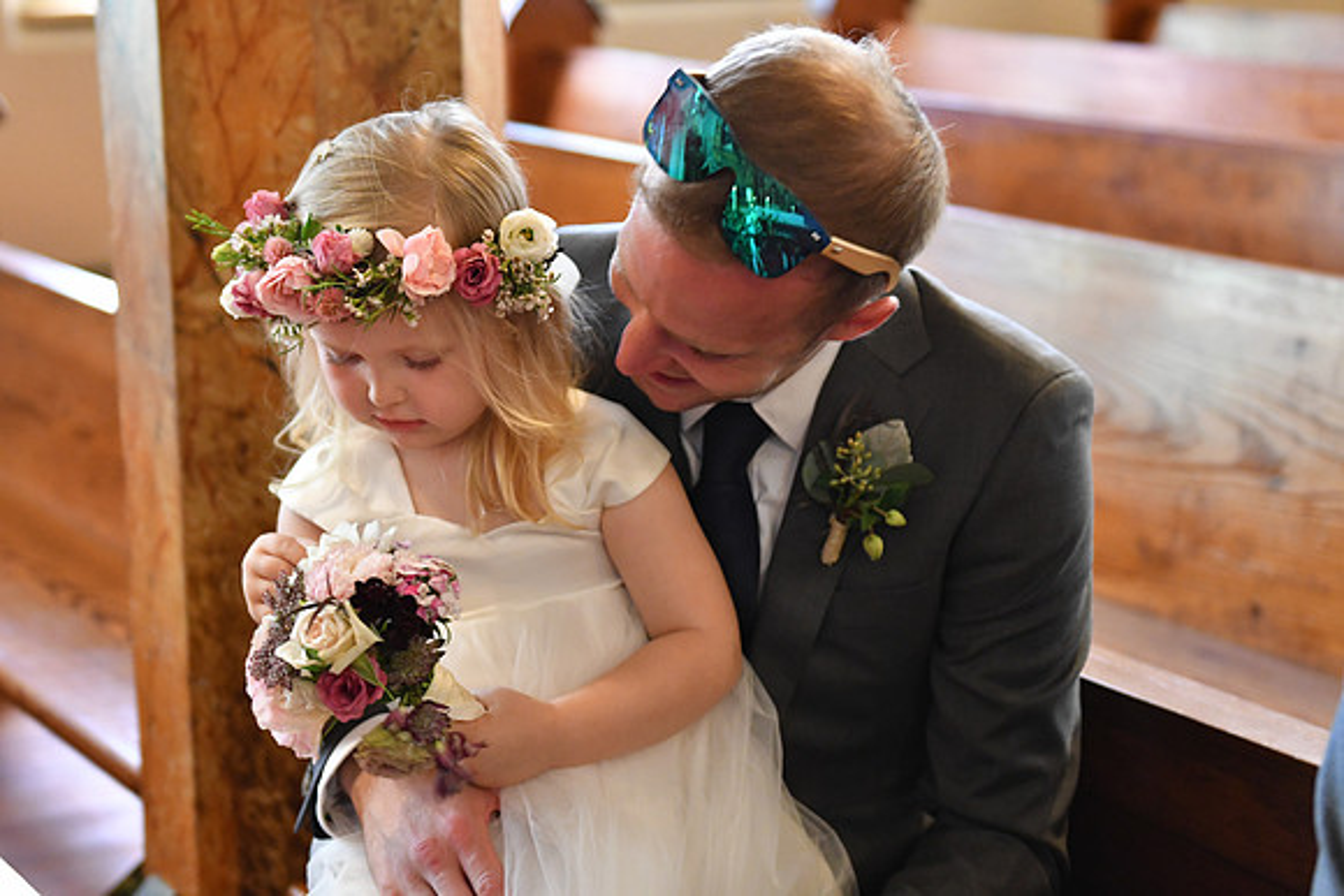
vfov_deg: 18.9
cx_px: 672
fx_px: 2689
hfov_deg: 28.1
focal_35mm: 72
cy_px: 448
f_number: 2.8
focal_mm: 48
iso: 3200
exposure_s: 1/80
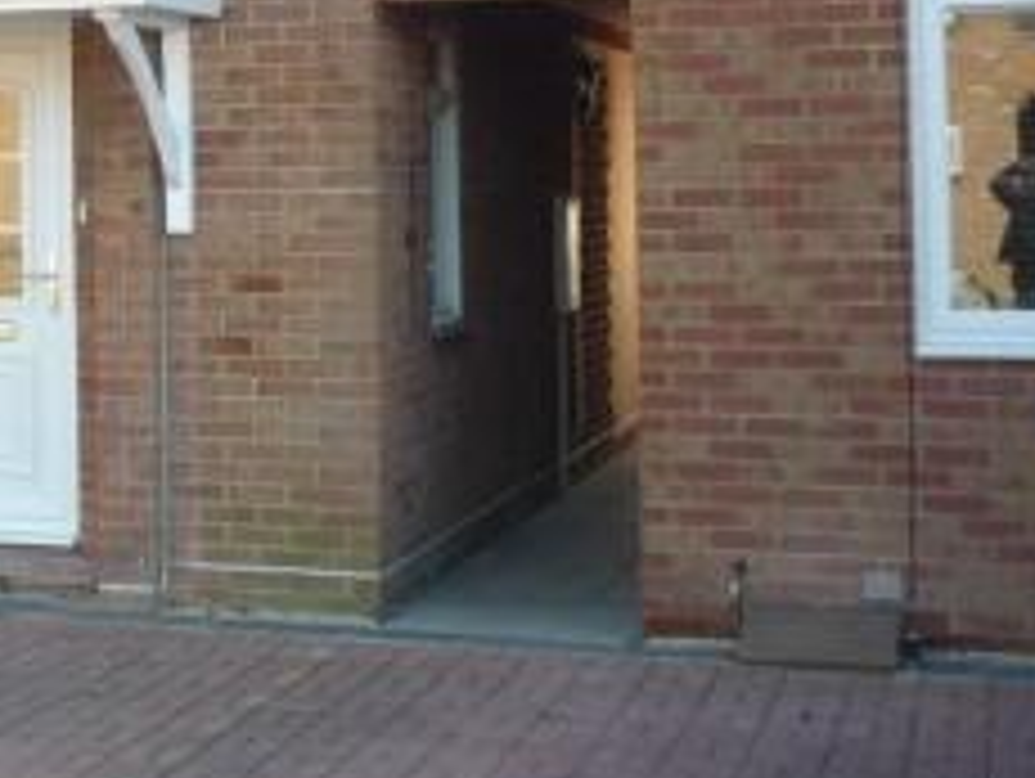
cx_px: -205
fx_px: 2424
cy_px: 101
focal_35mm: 81
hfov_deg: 22.3
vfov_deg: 18.0
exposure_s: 1/100
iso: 100
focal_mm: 5.2
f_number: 4
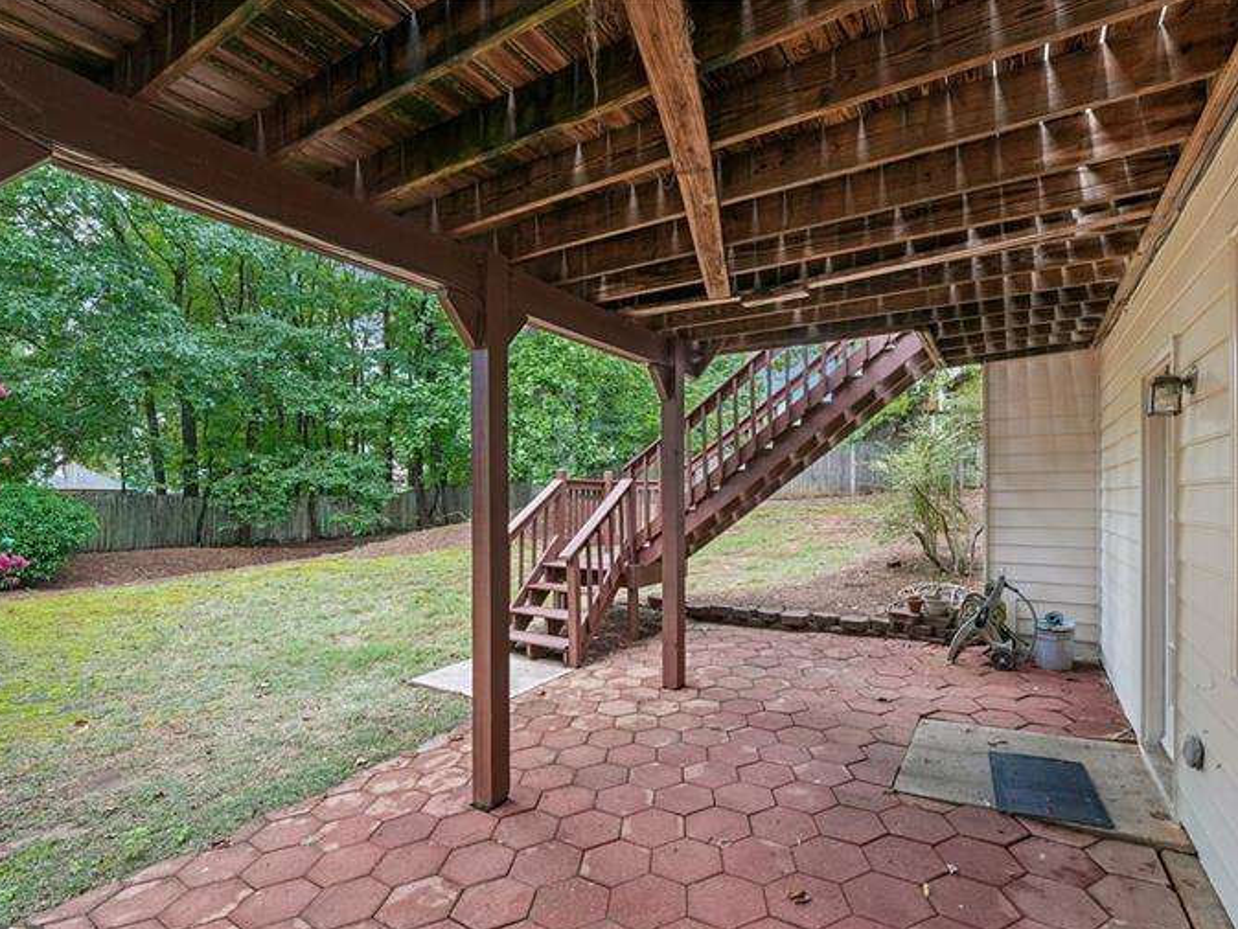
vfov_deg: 78.1
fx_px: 572
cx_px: 635
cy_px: 483
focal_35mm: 16
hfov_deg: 94.5
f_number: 8
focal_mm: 14
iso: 320
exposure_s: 1/25
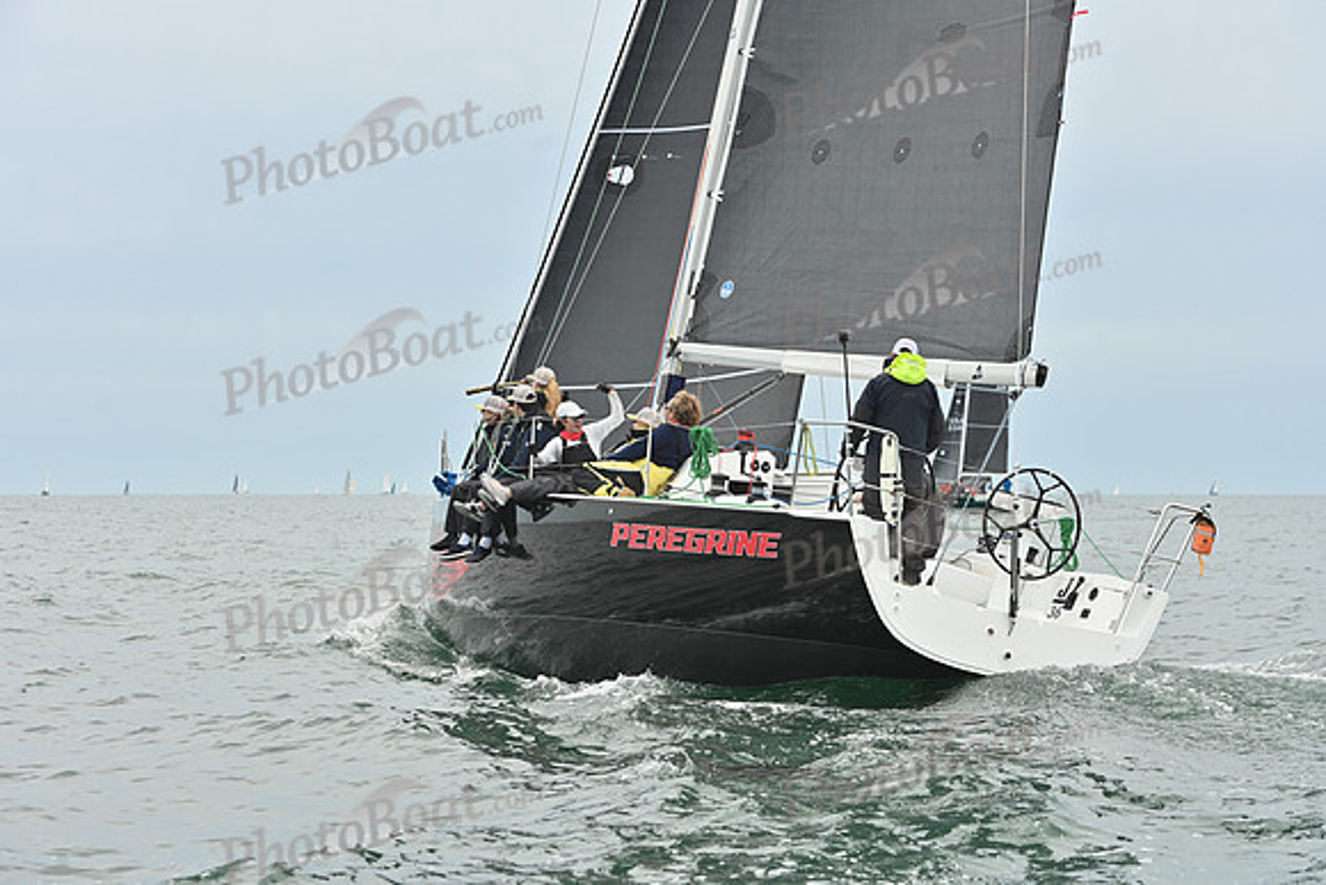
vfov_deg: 14.4
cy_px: 442
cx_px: 663
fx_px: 3500
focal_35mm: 95
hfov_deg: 21.5
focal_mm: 95
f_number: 8
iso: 320
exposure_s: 1/1250
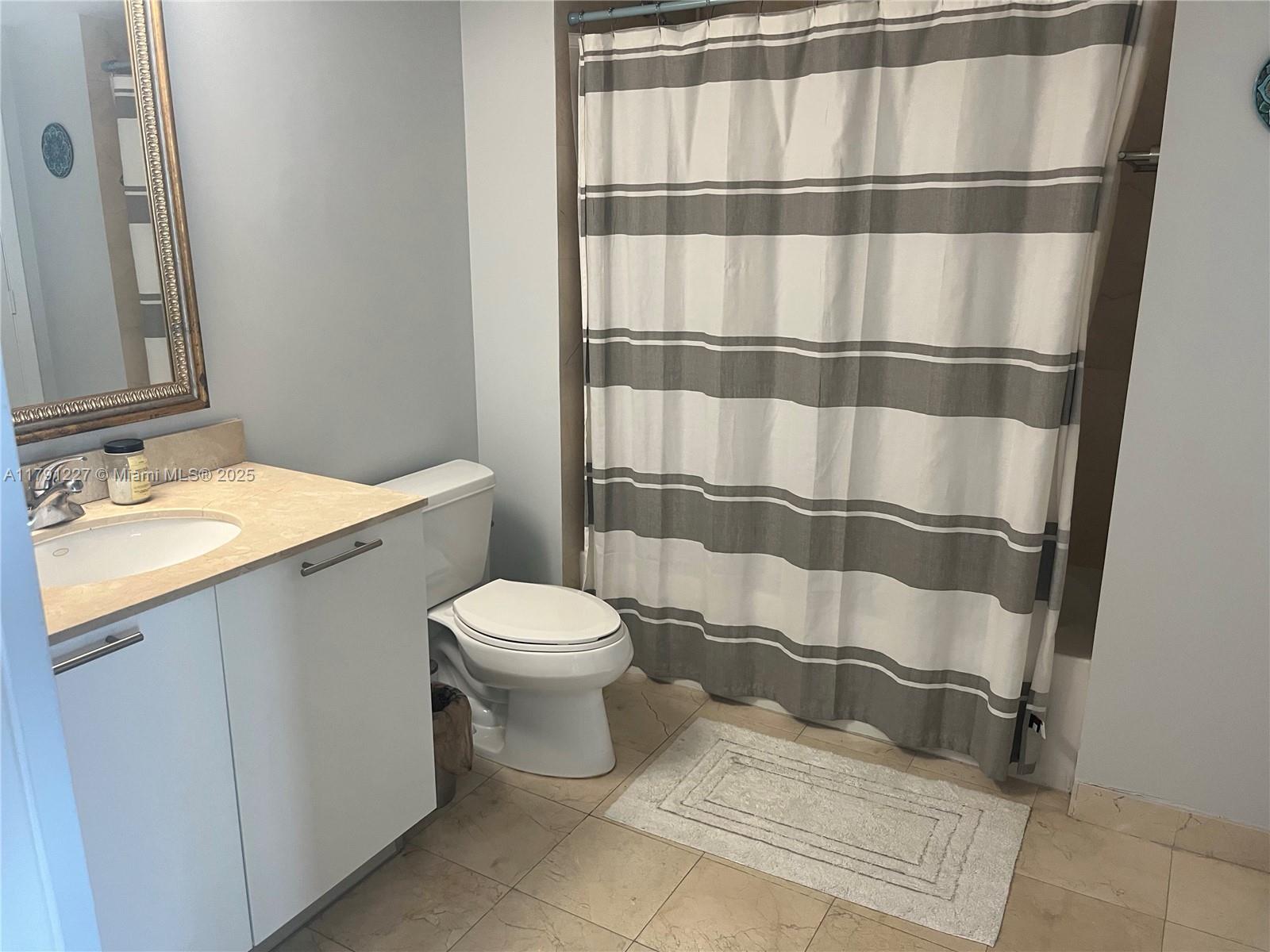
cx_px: 635
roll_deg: +0.1
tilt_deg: -16.5
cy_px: 476
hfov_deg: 67.3
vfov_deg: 53.1
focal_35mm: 26
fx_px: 954
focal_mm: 5.1
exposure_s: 1/60
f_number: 1.6
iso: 125
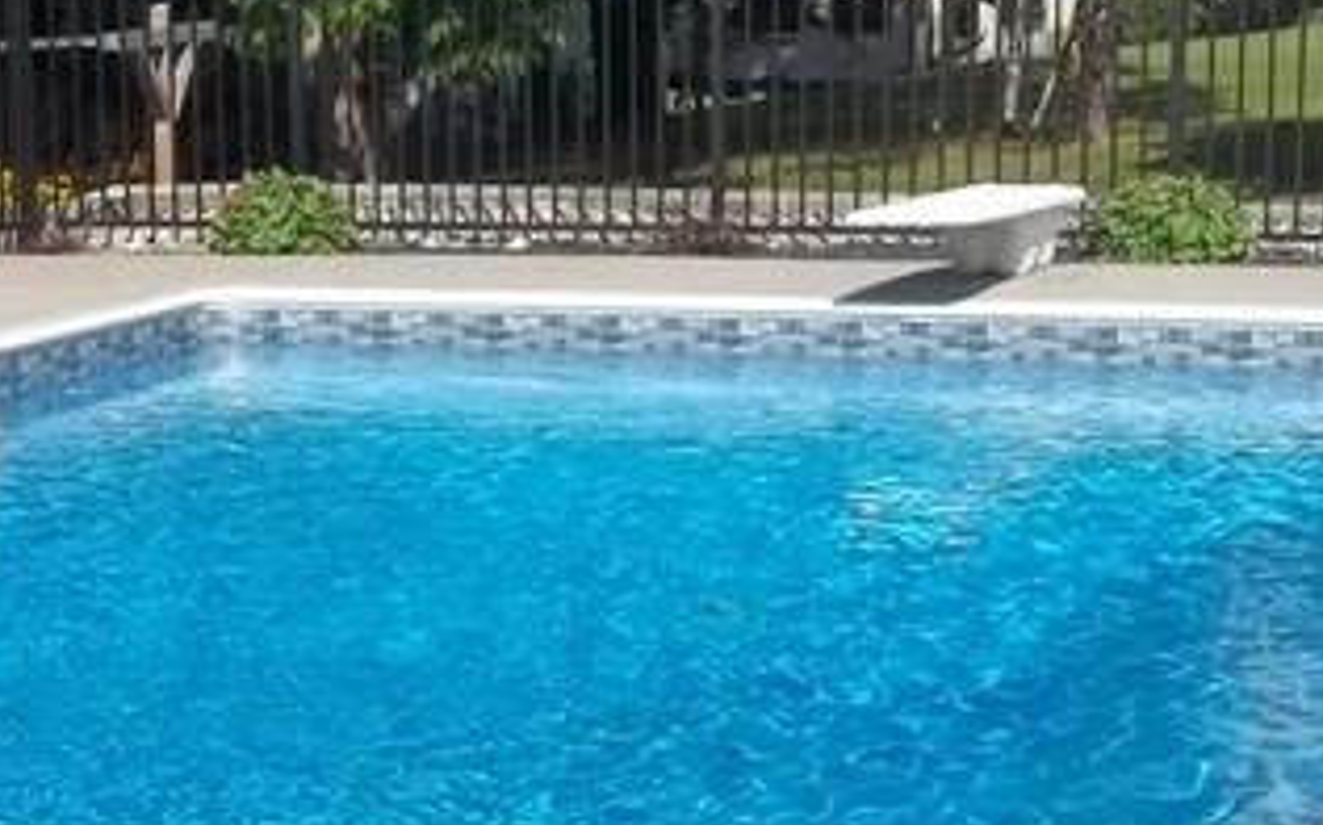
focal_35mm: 110
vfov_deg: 11.7
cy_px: 946
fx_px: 3963
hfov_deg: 18.7
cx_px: 163
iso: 64
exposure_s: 1/160
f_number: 8.8
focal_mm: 5.7
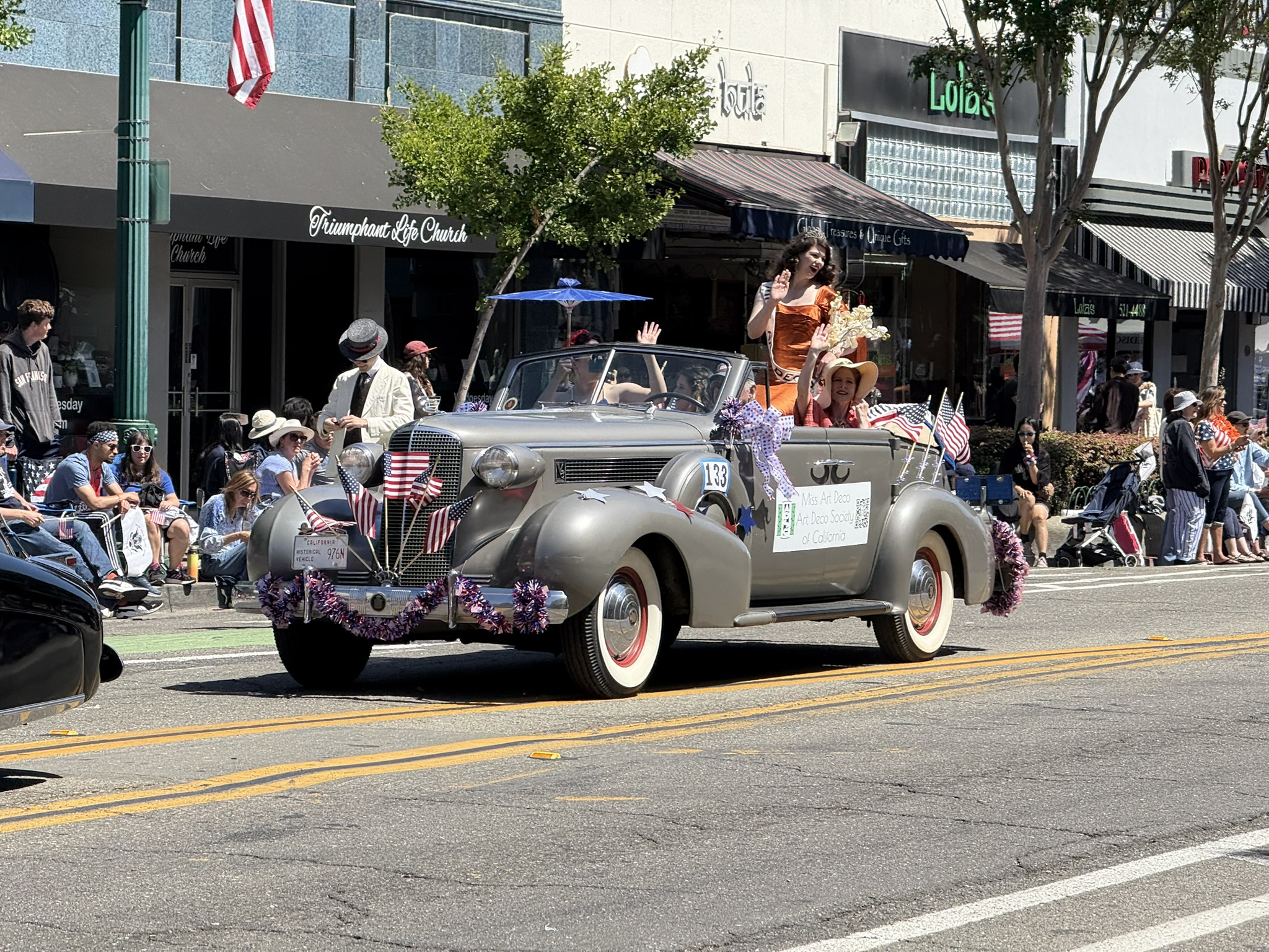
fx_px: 4399
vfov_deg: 12.3
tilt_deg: -0.8
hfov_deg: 16.4
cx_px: 634
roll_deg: -0.7
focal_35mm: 120
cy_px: 476
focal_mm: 15.66
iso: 50
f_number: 2.8
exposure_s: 1/1033
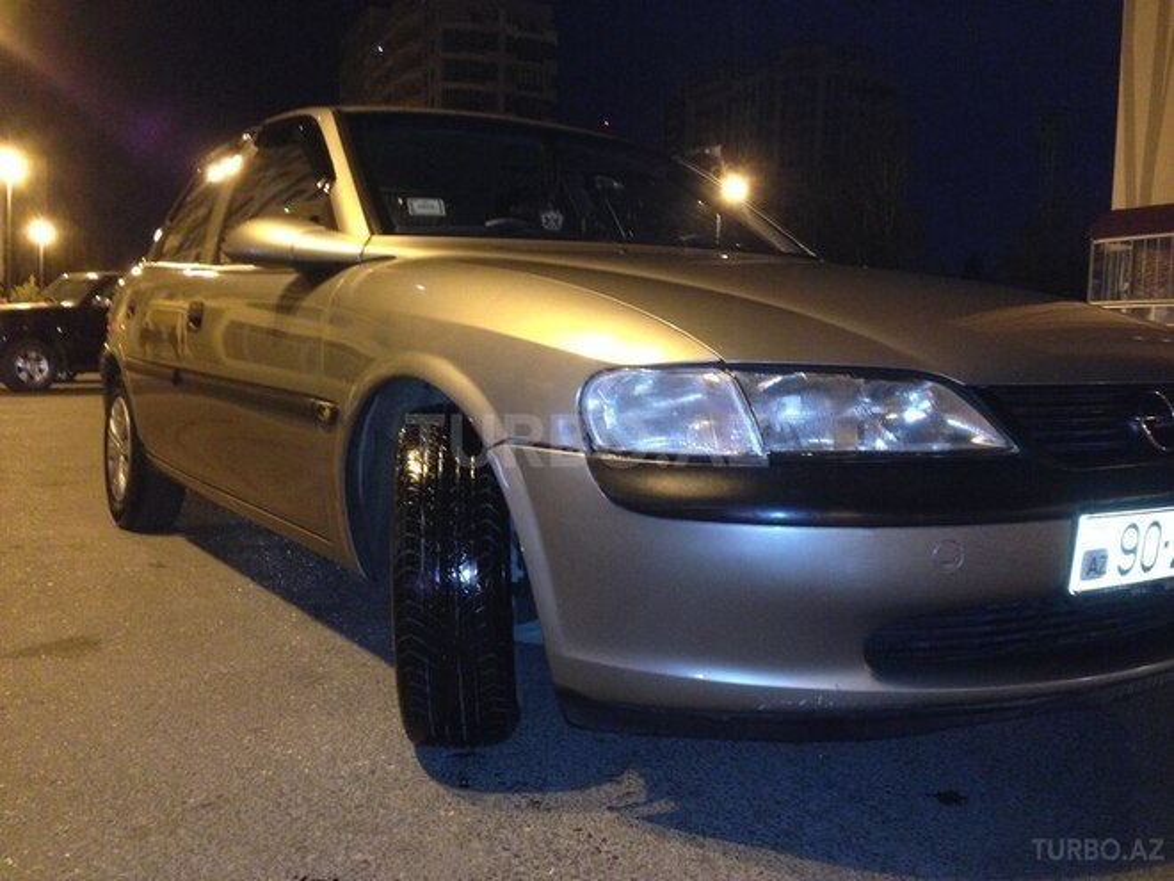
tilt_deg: -3.8
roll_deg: -2.6
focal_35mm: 33
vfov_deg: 42.9
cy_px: 440
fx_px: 1119
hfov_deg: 55.4
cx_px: 587
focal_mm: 4.12
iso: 320
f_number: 2.4
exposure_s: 1/17
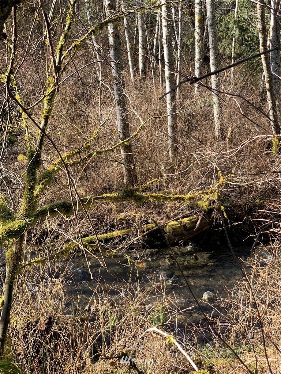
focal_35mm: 52
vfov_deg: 36.8
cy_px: 187
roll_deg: -3.2
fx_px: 563
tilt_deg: -17.4
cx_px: 140
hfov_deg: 28.0
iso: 16
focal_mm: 6
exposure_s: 1/167
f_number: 2.4
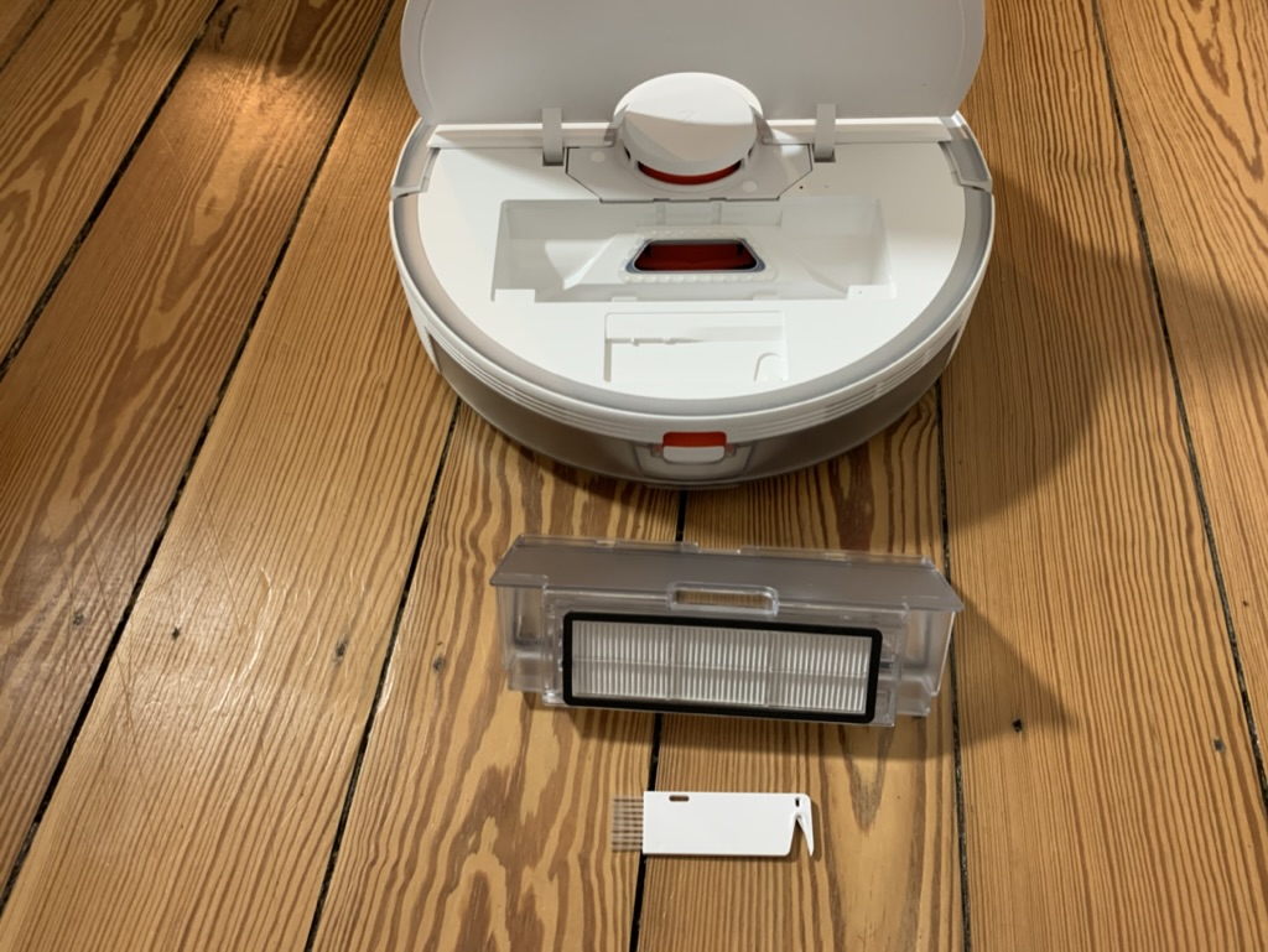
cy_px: 476
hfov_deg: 67.3
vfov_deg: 53.1
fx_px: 953
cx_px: 634
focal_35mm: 26
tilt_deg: -57.7
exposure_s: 1/33
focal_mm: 4.25
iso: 320
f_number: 1.8
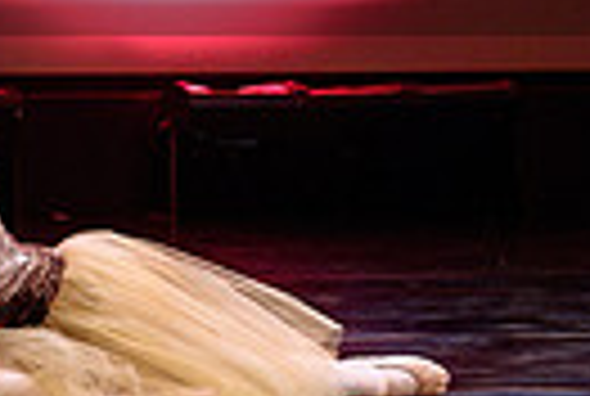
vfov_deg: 3.1
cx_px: 194
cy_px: -196
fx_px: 7408
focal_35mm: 451
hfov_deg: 4.6
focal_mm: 102
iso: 1600
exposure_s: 1/200
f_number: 2.8
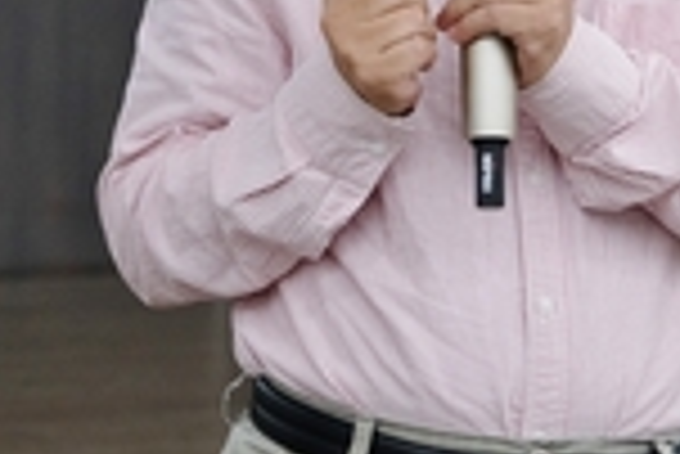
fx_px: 4159
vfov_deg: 6.2
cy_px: -70
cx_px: 311
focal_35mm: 220
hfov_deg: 9.3
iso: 1600
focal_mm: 55
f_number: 2.8
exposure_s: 1/160
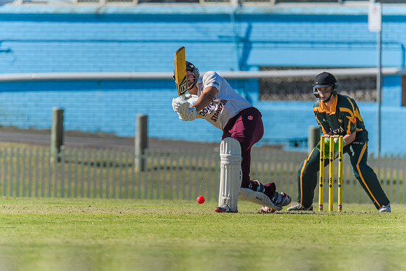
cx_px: 203
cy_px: 136
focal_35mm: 825
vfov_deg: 1.7
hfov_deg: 2.5
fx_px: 9306
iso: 640
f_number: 6.3
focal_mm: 550
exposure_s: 1/5000
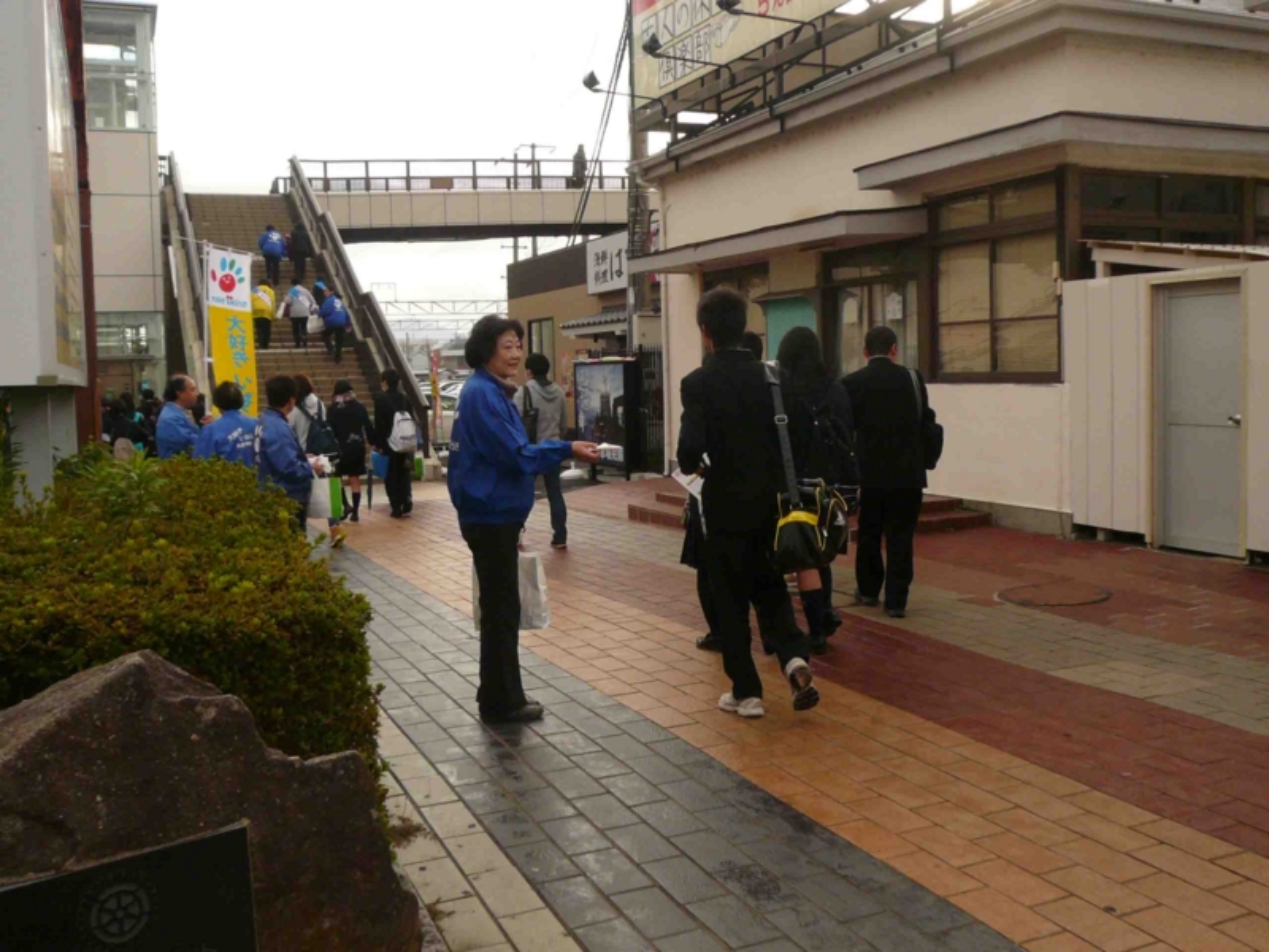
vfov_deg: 40.7
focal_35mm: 35
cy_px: 476
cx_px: 634
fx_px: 1283
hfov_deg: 52.6
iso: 100
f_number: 2.8
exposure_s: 1/500
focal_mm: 4.7
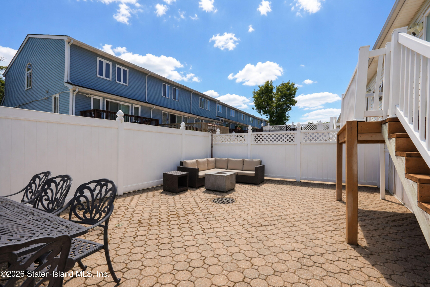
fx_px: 191
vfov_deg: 73.8
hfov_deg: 96.7
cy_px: 144
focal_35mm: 16
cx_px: 215
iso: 100
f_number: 9
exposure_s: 1/125
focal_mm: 16
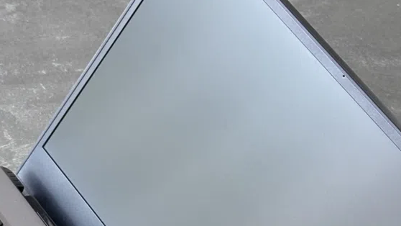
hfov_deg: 16.6
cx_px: 83
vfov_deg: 9.2
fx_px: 1361
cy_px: 339
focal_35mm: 128
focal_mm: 6.86
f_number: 1.78
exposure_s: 1/60
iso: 200
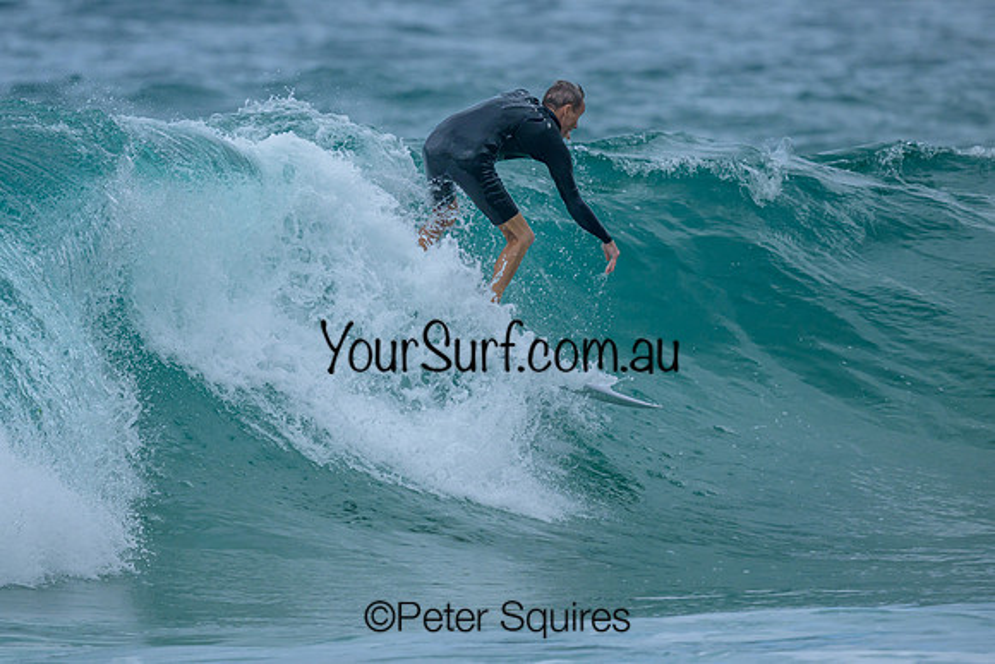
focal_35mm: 1097
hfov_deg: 1.9
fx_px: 30330
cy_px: 293
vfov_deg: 1.3
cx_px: 313
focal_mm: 800
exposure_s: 1/2000
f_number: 6.3
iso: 450
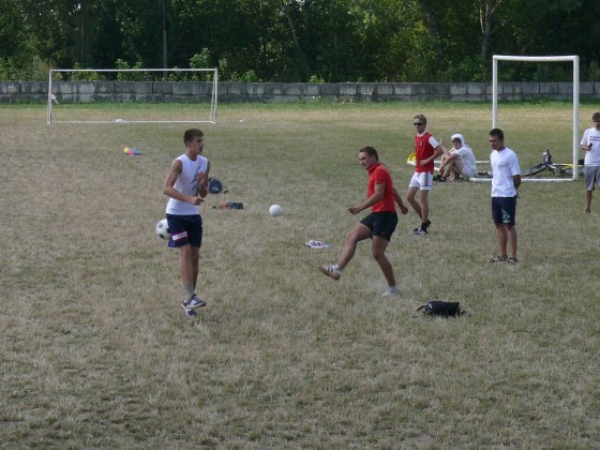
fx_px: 2253
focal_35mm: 130
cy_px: 225
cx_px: 300
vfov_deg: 11.4
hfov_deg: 15.2
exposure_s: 1/320
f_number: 5.6
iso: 100
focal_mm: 15.4
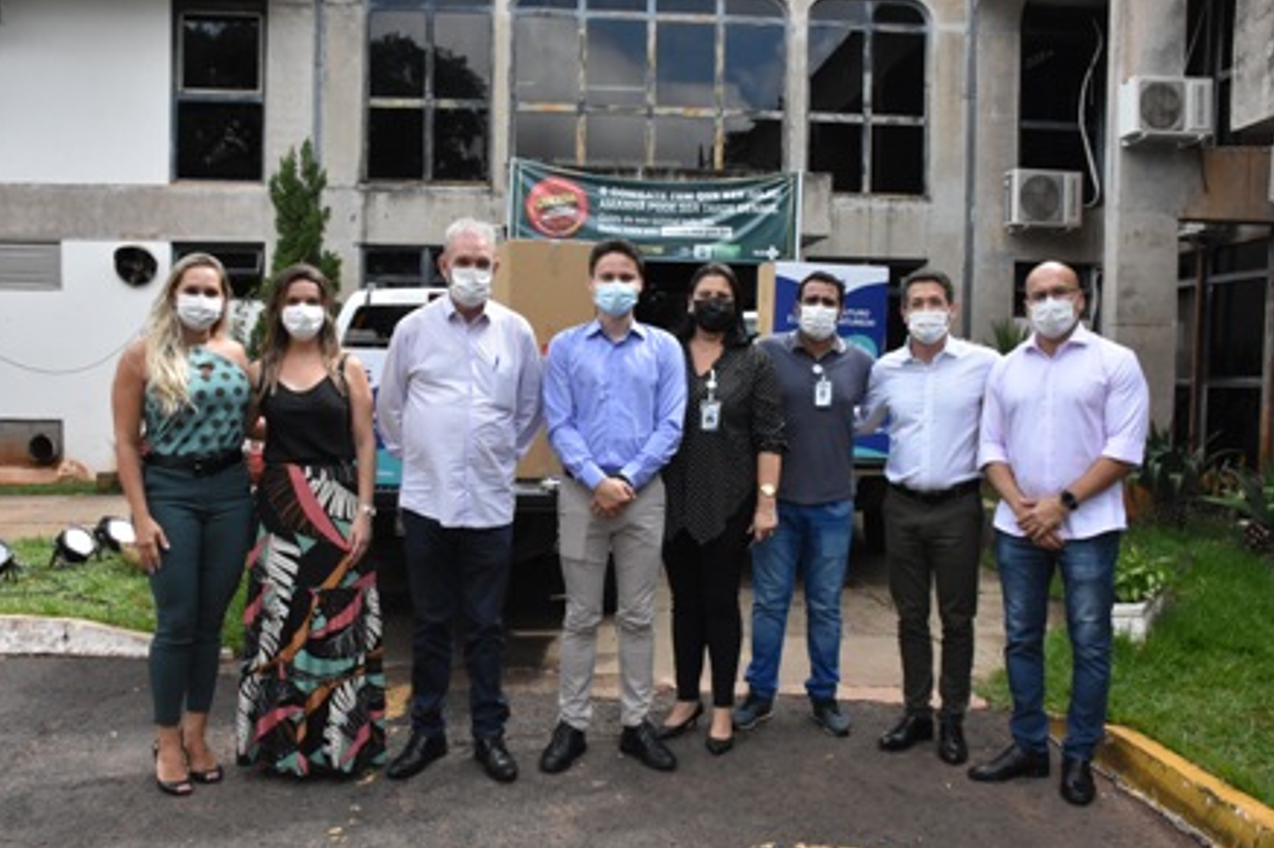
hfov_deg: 55.8
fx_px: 1203
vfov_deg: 38.9
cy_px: 425
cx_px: 638
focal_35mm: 34
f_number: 14
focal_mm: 22
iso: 3200
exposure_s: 1/800
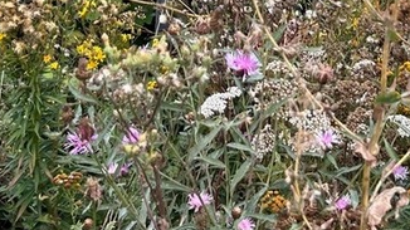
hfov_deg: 23.9
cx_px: 182
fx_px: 967
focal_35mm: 89
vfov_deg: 13.2
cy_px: -47
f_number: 1.5
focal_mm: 5.7
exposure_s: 1/718
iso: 50
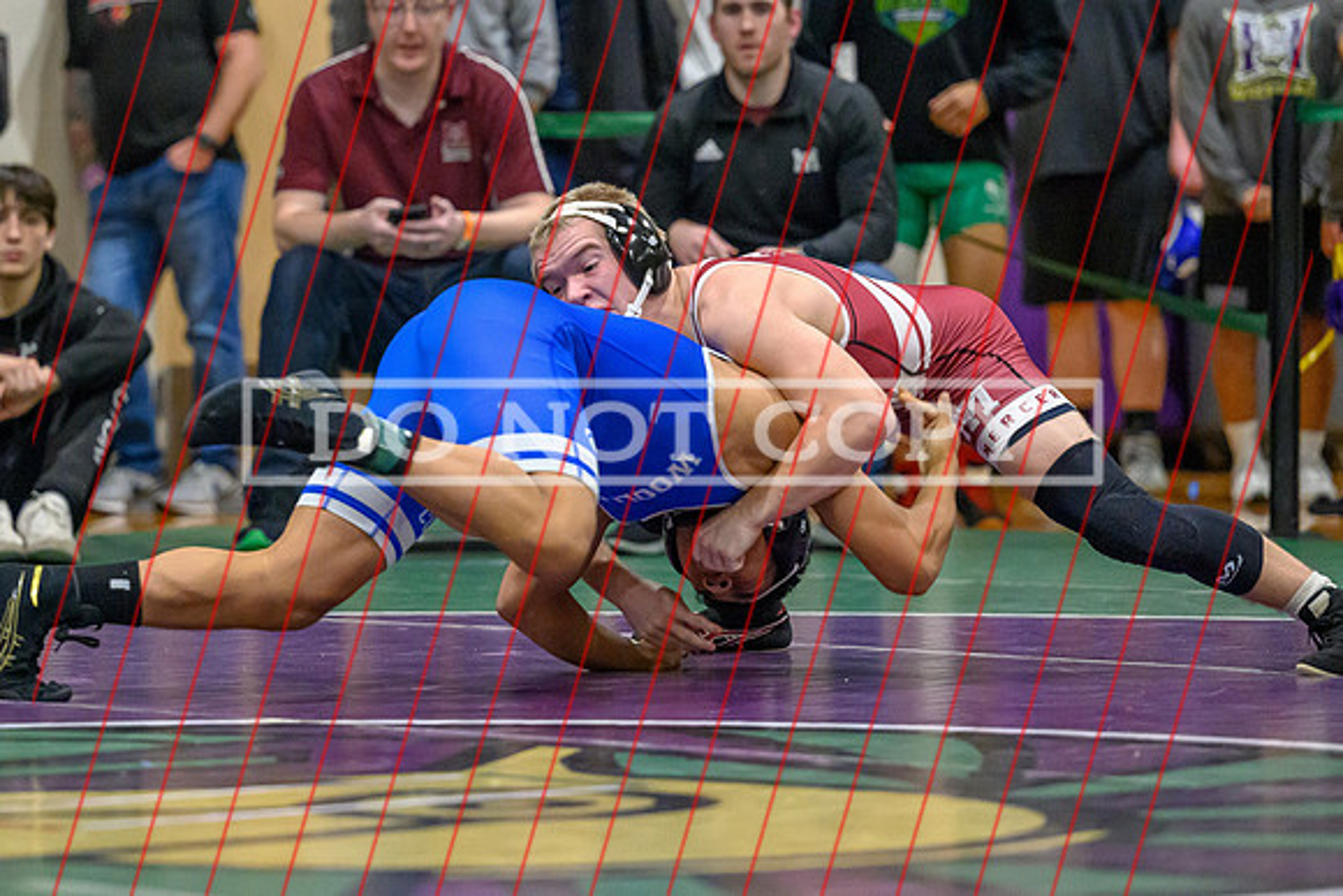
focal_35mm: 193
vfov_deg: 7.1
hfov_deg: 10.6
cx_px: 471
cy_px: 308
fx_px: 7200
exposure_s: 1/800
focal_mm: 140
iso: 11400
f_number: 2.8
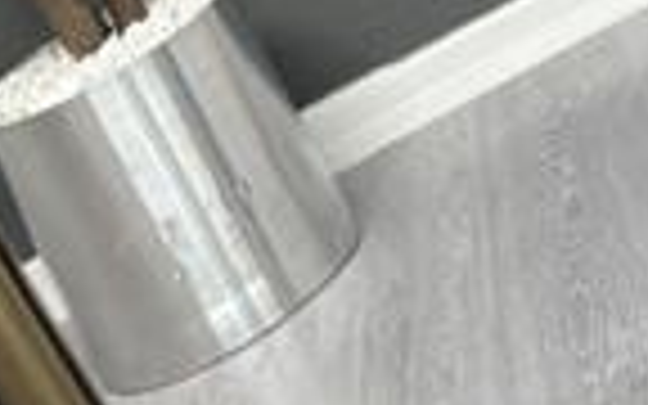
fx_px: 3161
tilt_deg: -25.8
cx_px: 675
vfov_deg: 6.8
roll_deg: +26.2
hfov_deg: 11.6
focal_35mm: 179
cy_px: -706
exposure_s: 1/100
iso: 125
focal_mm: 6.86
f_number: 1.78
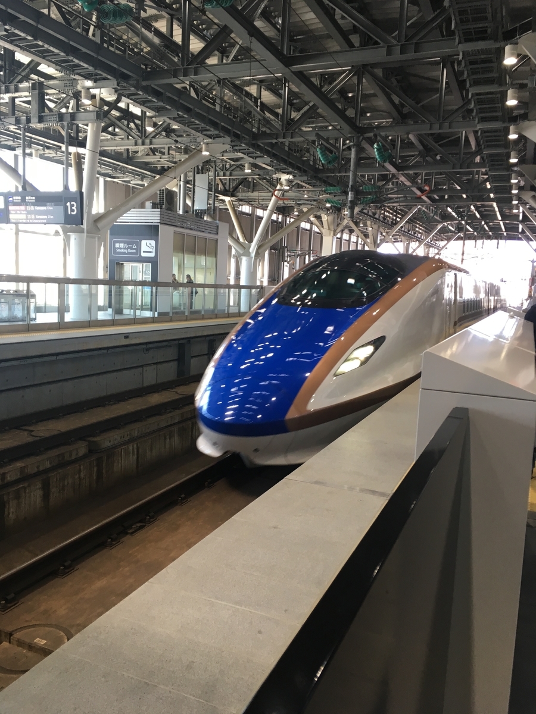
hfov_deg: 48.2
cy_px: 357
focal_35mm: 29
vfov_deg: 61.7
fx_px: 599
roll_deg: -2.5
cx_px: 268
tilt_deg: -9.1
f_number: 2.2
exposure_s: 1/30
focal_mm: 4.15
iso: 25
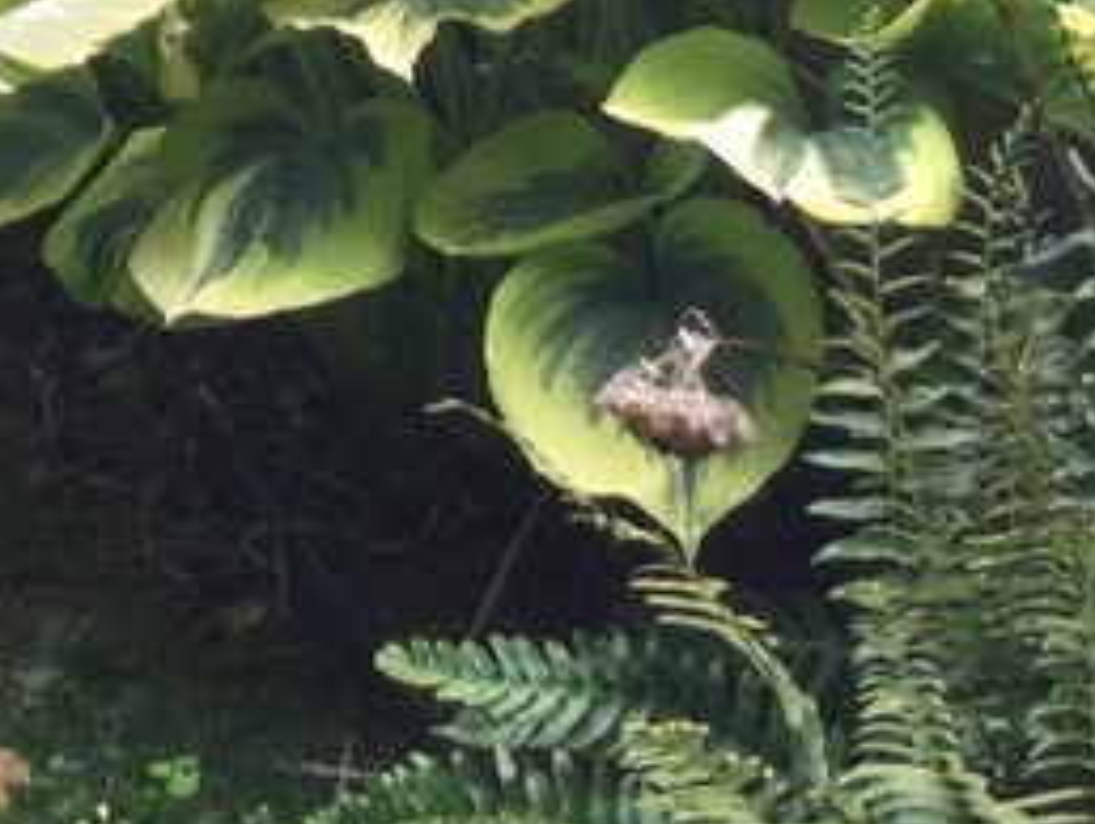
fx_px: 3894
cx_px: -310
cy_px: -582
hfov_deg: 15.3
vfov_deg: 11.3
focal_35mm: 123
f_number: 2.4
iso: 25
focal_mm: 3.3
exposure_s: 1/126
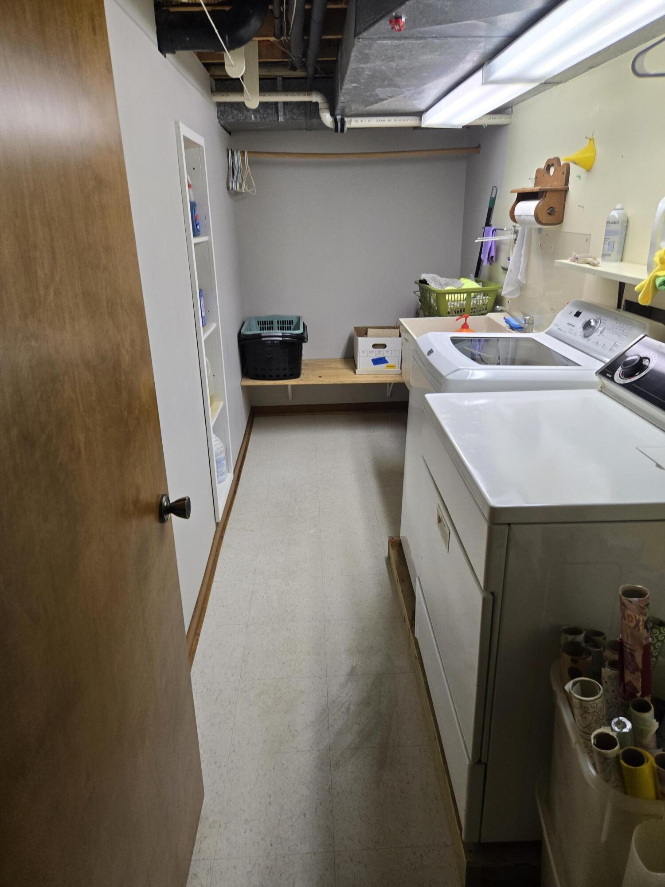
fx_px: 589
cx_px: 332
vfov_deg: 73.9
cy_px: 444
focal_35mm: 23
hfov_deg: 58.9
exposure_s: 1/120
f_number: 1.8
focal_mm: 5.4
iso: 100
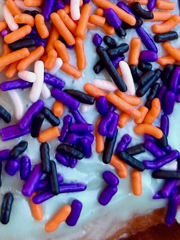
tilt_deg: -35.6
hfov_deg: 8.8
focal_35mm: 168
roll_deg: -0.6
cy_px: -135
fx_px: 1164
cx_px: 6
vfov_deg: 11.2
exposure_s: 1/240
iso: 64
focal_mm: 6.86
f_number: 1.78
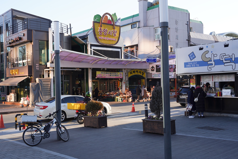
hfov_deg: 48.5
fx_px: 264
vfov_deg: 33.4
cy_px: 80
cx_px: 119
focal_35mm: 40
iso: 200
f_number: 10
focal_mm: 40
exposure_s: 1/100
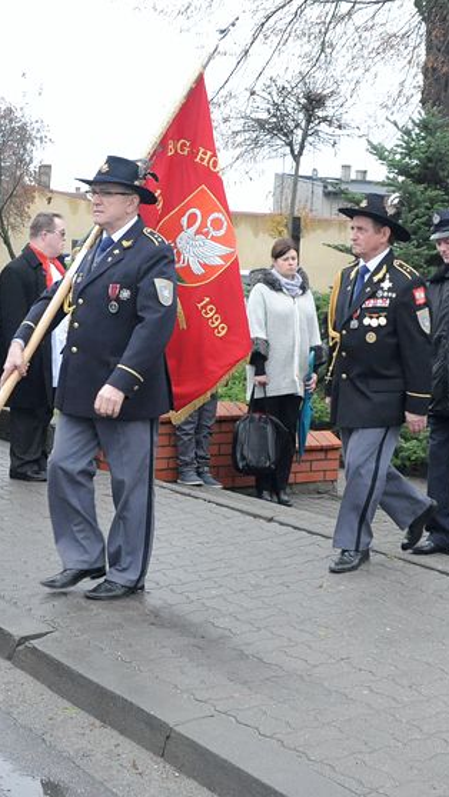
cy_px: 402
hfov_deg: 20.1
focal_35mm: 60
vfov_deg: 35.0
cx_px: 194
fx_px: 1265
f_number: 7.1
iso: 1600
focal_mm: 25
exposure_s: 1/200
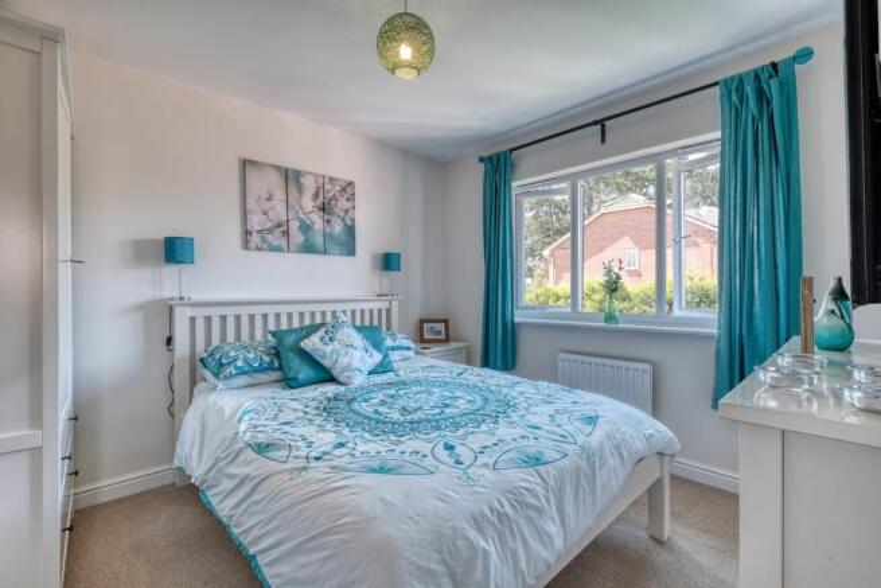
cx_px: 440
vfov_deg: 77.4
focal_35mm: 15
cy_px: 294
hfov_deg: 100.4
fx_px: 367
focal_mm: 10
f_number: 8
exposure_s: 1/13
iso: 250
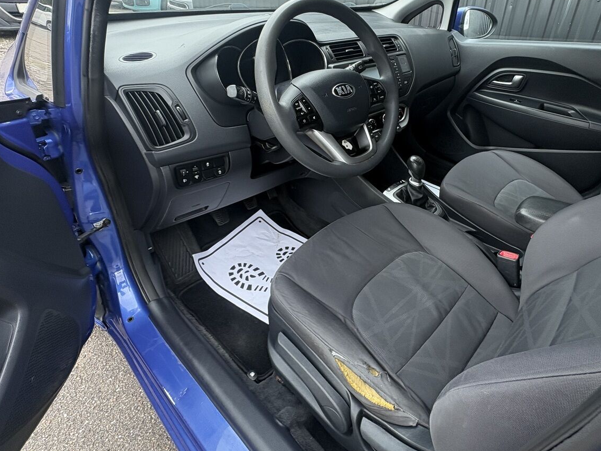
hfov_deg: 78.3
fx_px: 365
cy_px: 179
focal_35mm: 21
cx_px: 355
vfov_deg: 62.8
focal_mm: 2.22
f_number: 2.2
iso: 64
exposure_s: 1/156
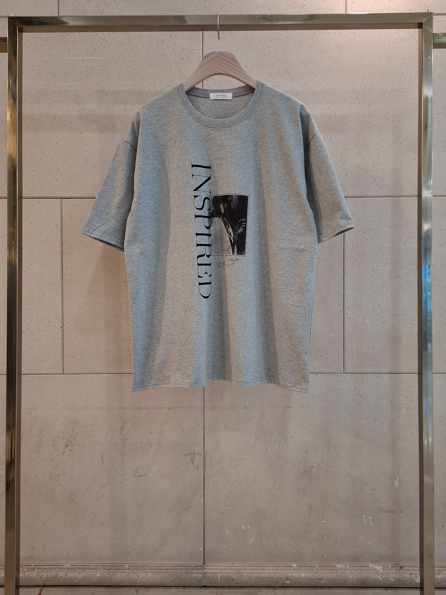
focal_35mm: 25
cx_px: 223
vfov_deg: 69.4
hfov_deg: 54.9
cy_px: 298
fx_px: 429
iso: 250
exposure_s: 1/120
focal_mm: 5.23
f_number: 1.8
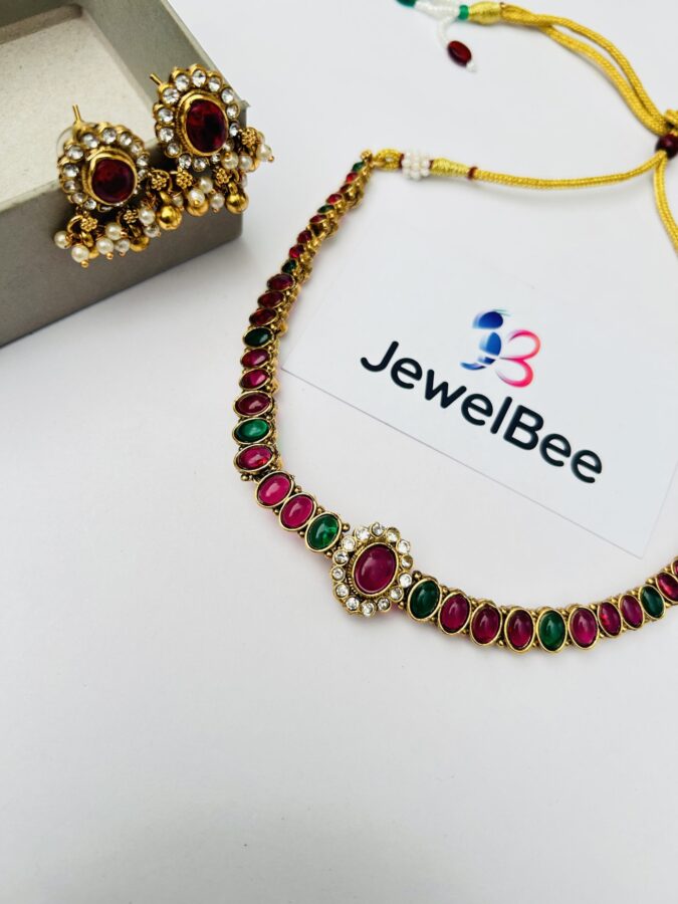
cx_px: 339
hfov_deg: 53.1
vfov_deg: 67.3
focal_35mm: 26
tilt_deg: -68.8
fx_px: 679
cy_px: 452
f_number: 1.5
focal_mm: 5.7
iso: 100
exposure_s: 1/100
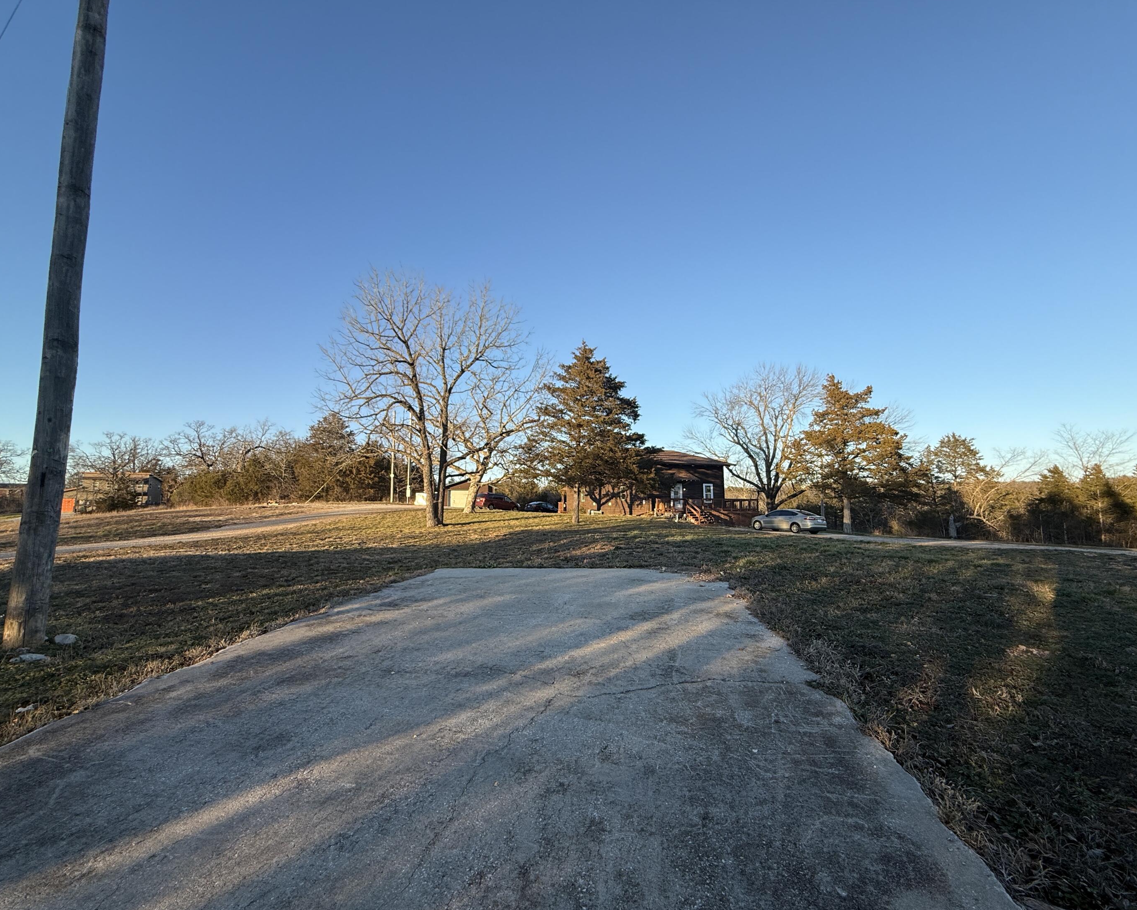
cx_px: 573
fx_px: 505
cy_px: 462
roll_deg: +0.3
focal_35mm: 15
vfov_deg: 84.0
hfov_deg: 96.8
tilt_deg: +5.0
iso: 50
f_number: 2.2
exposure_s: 1/651
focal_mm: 2.22
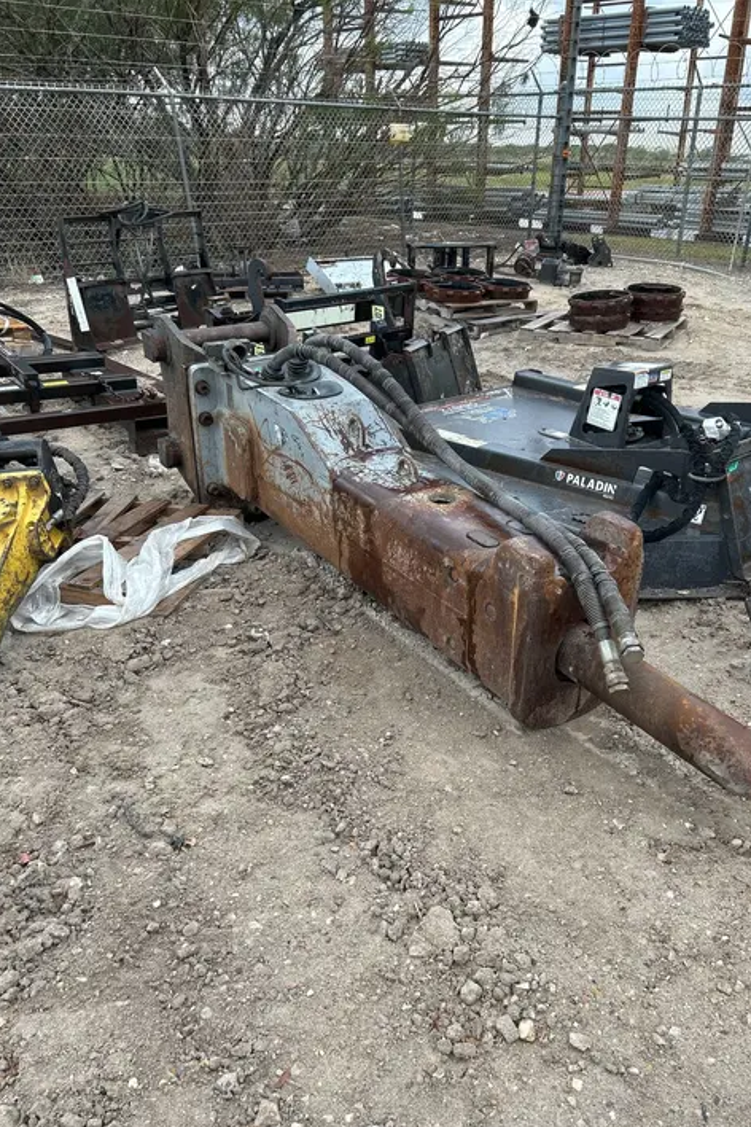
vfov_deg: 65.5
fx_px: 876
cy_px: 582
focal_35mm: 28
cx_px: 431
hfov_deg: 46.3
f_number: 1.5
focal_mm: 5.7
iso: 50
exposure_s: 1/344
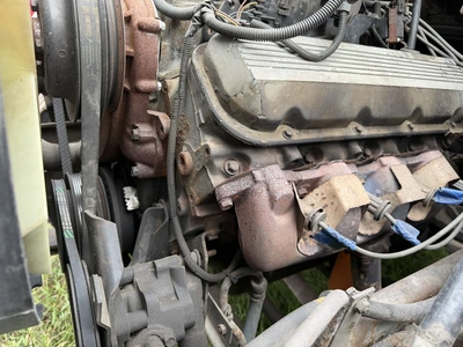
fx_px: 321
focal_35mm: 24
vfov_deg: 56.8
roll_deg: -5.3
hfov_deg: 71.6
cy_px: 174
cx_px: 232
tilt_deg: -26.0
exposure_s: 1/139
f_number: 1.78
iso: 100
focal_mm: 6.76
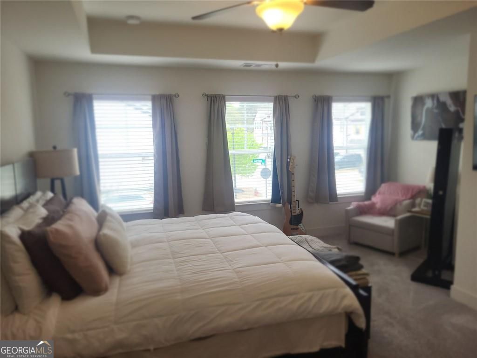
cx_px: 238
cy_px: 179
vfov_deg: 53.1
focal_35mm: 26
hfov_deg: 67.3
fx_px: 358
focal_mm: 5.4
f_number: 1.8
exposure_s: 1/120
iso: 64
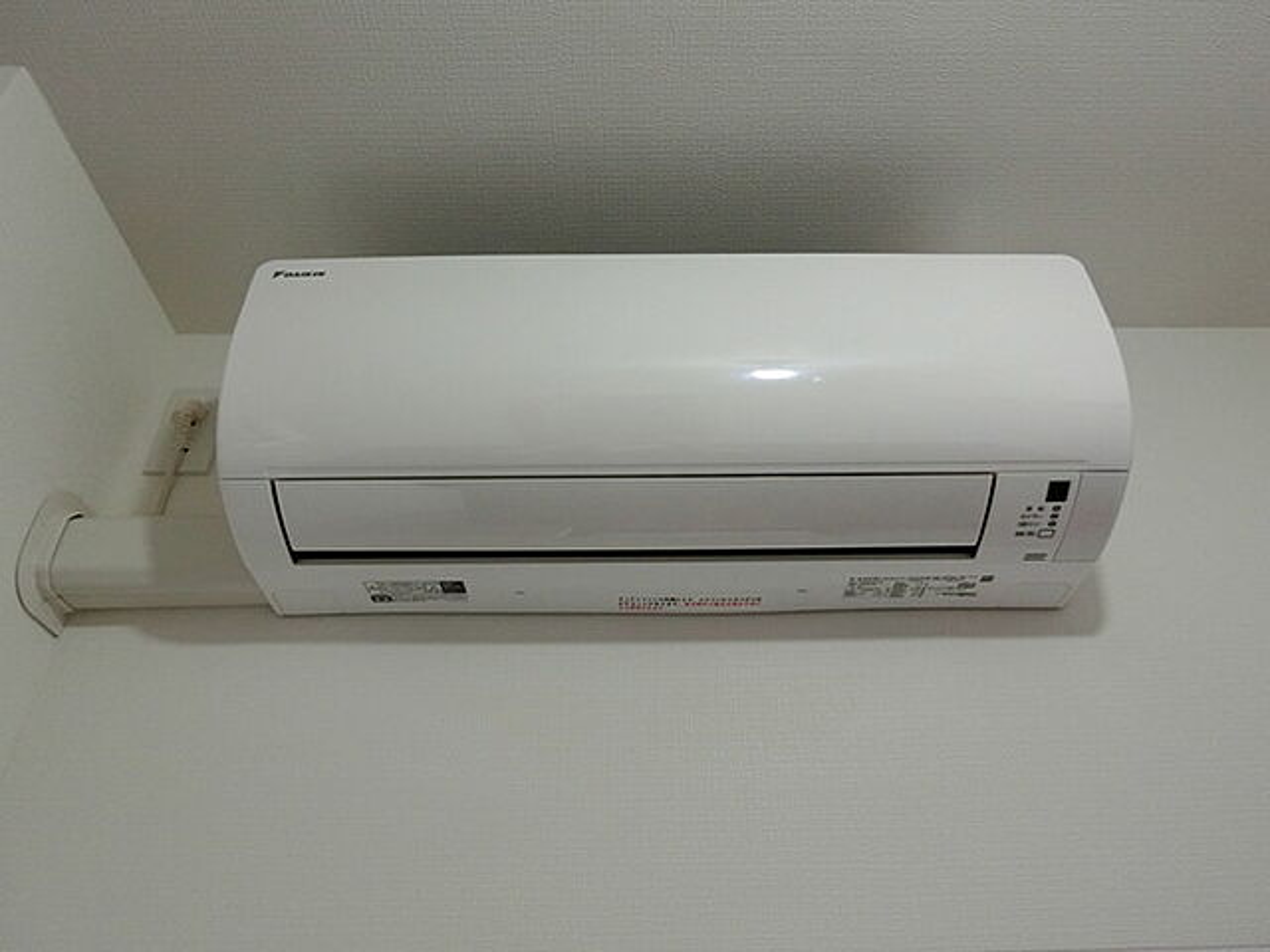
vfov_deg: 54.9
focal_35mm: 25
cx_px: 635
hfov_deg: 69.4
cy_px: 476
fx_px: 917
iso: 250
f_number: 3.5
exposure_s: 1/125
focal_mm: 4.5
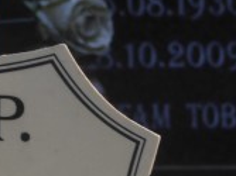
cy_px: 298
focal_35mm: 635
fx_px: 4326
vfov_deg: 2.3
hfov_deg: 3.1
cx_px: -55
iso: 80
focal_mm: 29.44
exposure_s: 1/100
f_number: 5.9
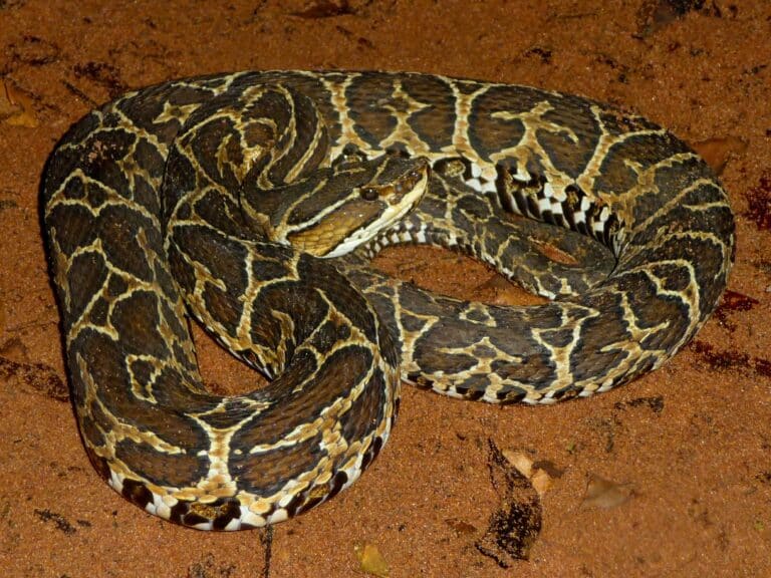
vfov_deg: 15.4
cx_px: 386
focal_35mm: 96
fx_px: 2138
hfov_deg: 20.4
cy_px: 289
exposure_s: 1/40
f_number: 4.7
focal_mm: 16.3
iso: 160
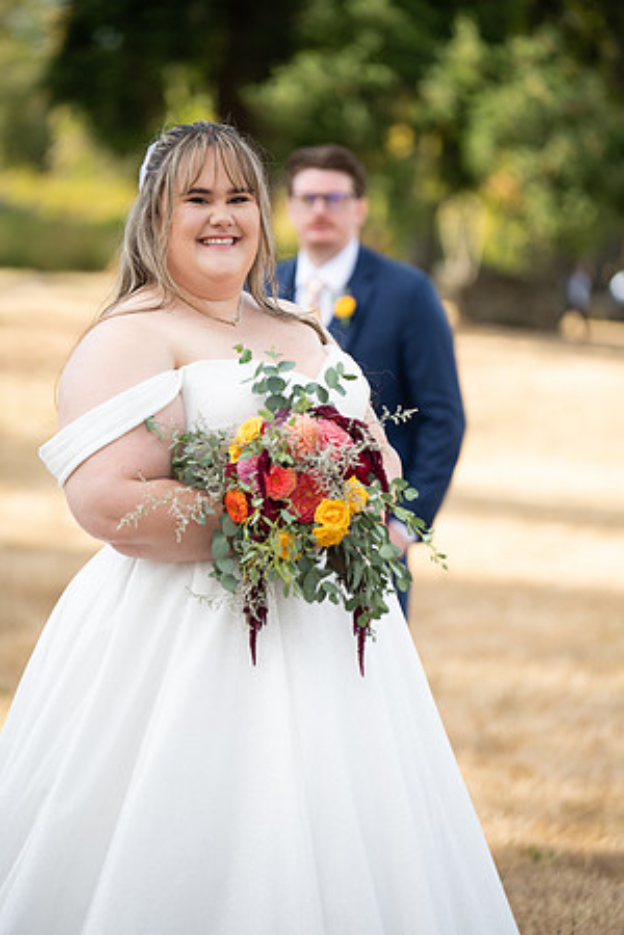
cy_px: 468
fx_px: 3328
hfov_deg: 10.7
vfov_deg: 16.0
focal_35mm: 128
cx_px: 312
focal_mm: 128
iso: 400
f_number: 2.8
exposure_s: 1/1600
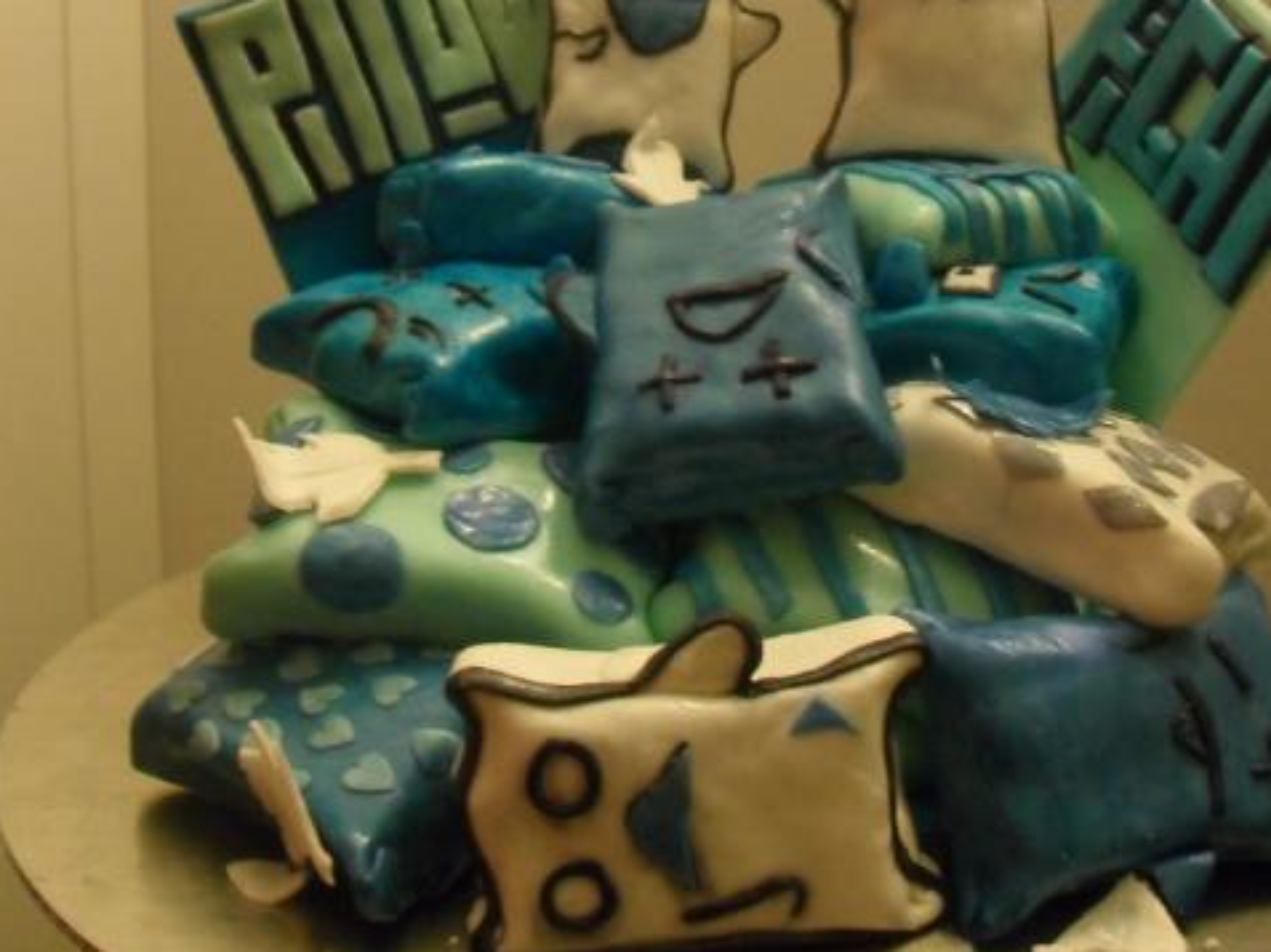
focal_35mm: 47
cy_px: 379
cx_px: 781
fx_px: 1724
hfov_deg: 40.2
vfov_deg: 30.8
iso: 400
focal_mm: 6.2
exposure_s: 1/15
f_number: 2.8
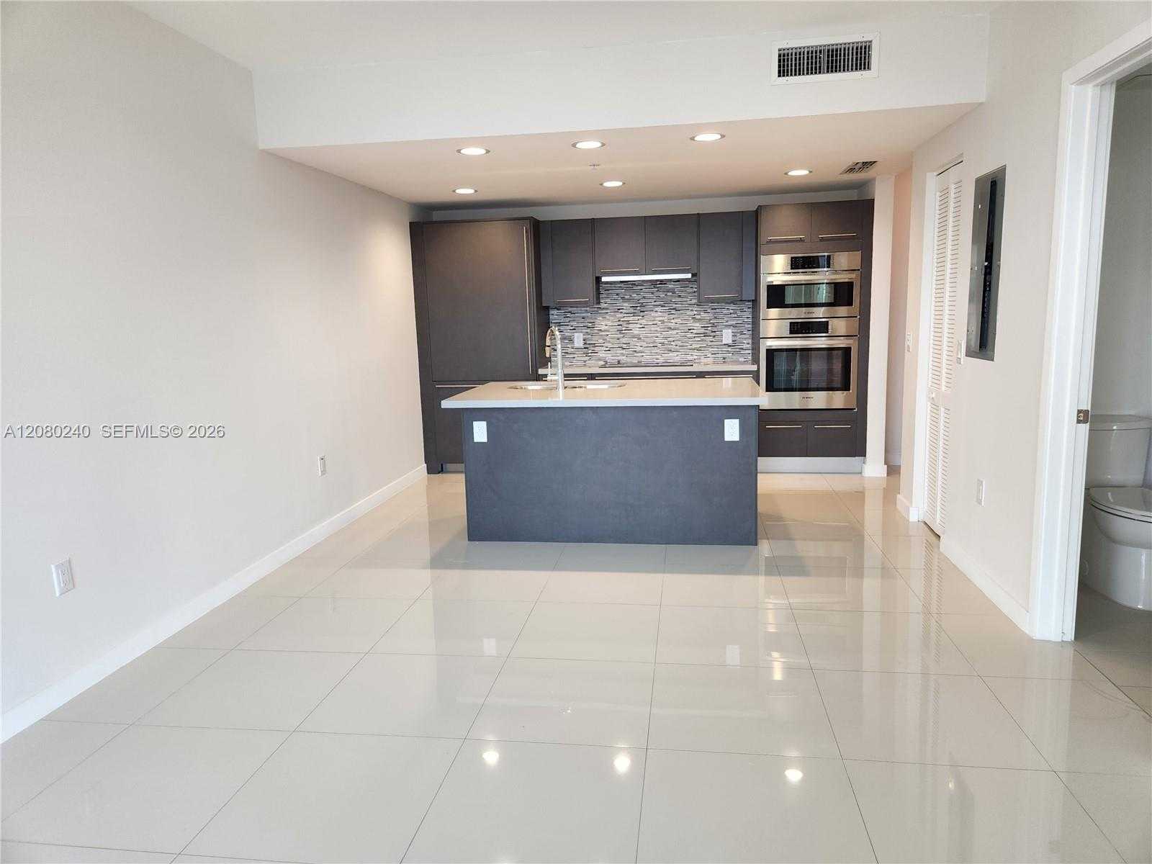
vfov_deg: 58.9
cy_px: 432
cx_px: 576
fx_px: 765
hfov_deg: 73.9
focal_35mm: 23
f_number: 1.8
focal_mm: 5.4
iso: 125
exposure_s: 1/120
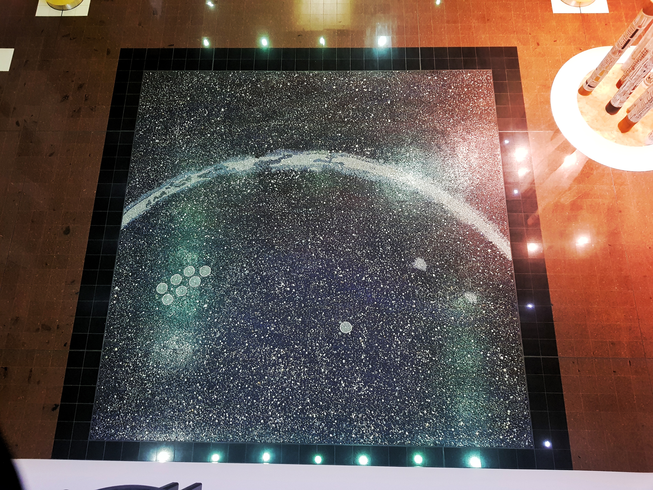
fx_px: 490
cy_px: 245
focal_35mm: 26
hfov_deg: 67.3
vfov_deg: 53.1
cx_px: 326
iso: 200
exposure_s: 1/10
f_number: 1.7
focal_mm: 4.2
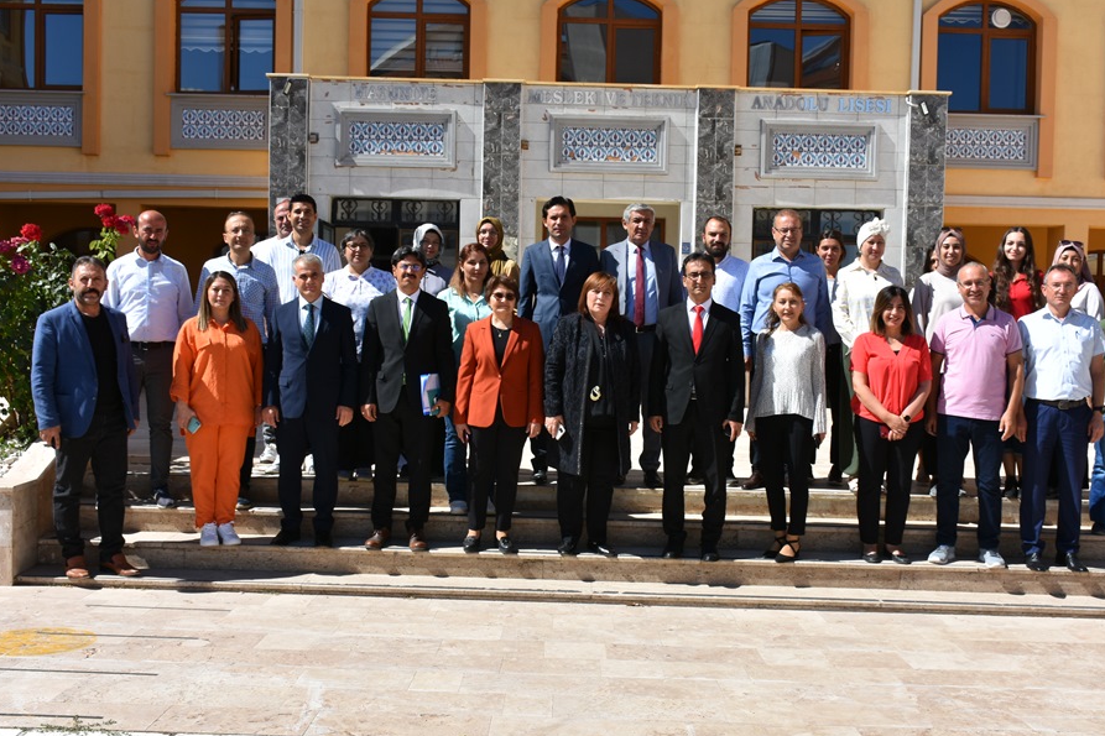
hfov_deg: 48.9
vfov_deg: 33.7
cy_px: 369
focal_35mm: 40
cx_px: 577
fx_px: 1214
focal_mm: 23
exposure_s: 1/250
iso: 100
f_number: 8
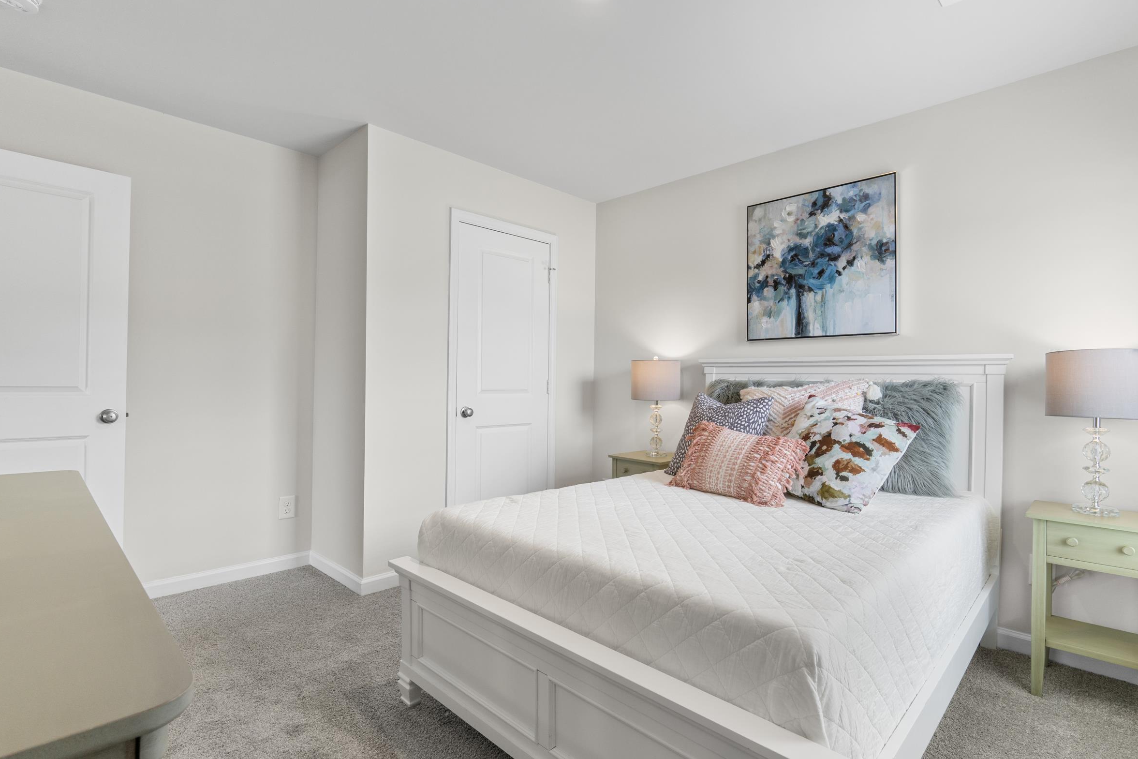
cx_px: 591
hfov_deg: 91.5
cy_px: 380
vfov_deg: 68.8
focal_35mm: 18
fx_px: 554
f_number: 6.3
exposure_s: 1/13
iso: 200
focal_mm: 11
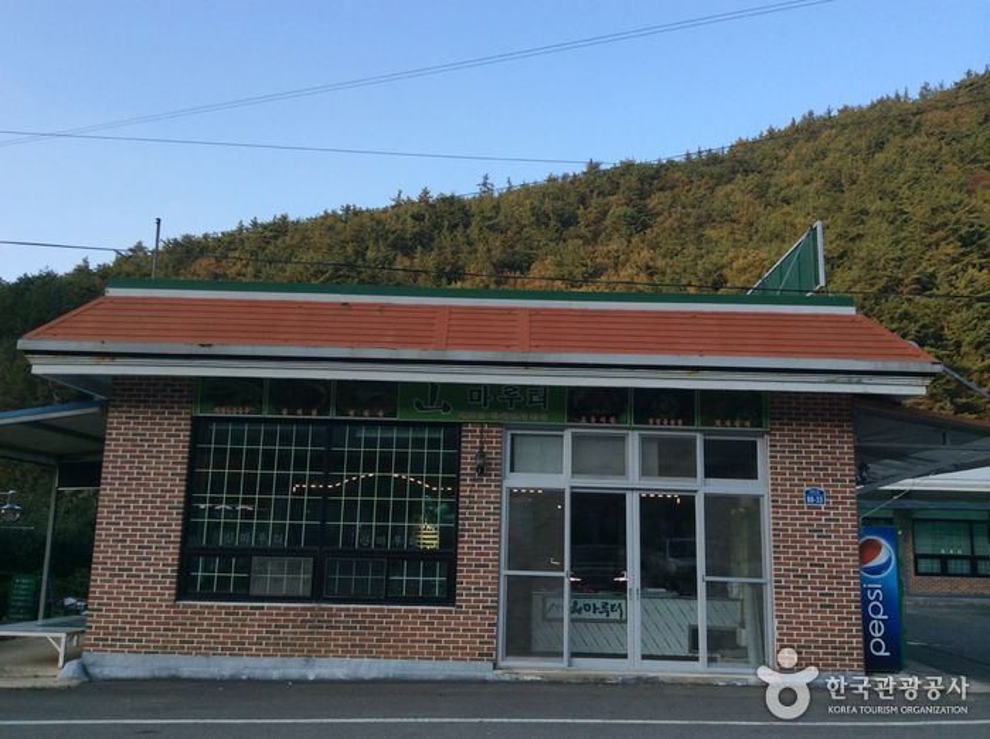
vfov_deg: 42.8
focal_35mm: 33
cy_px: 370
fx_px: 942
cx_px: 495
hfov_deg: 55.4
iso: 32
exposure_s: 1/397
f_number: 2.4
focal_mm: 3.3
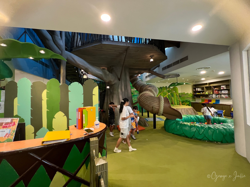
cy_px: 94
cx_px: 125
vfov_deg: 89.9
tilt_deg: +1.3
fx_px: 94
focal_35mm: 13
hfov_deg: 106.2
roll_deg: +1.2
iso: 320
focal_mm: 1.57
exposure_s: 1/50
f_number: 1.8
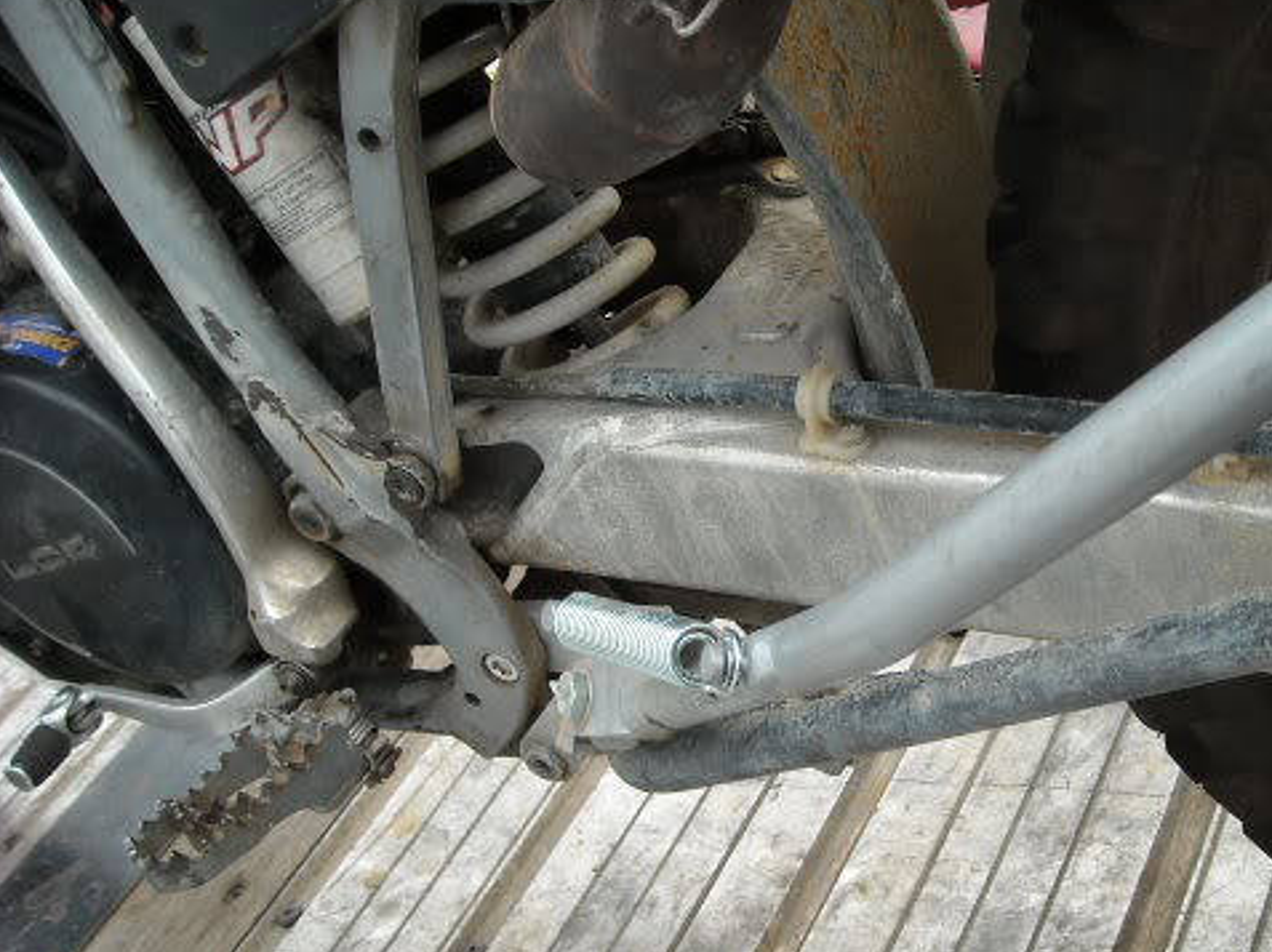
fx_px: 1726
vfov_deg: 30.8
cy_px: 539
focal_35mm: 47
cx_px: 848
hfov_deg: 40.0
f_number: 2.8
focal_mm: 5.7
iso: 129
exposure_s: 1/228
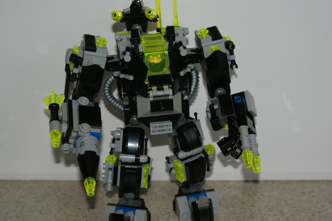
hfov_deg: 24.6
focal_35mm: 82
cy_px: 110
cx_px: 166
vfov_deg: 16.6
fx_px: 761
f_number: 5.6
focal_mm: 55
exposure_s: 1/80
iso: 400
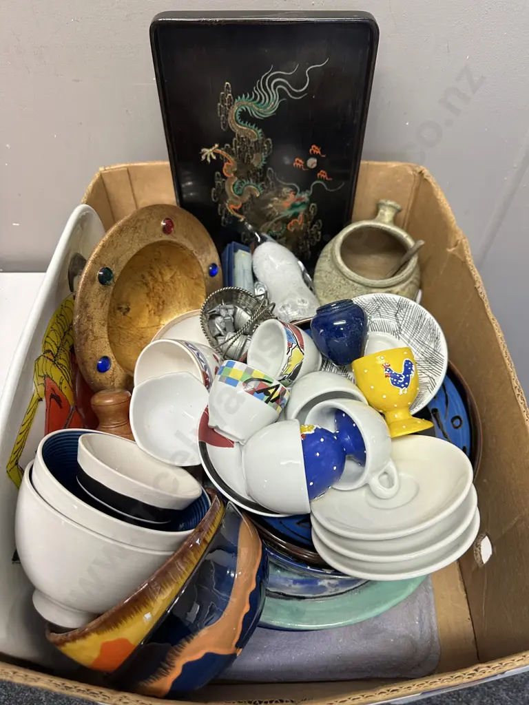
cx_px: 264
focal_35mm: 24
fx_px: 489
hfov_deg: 56.8
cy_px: 352
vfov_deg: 71.6
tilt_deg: -52.7
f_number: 1.78
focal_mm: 6.86
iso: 200
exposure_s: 1/100
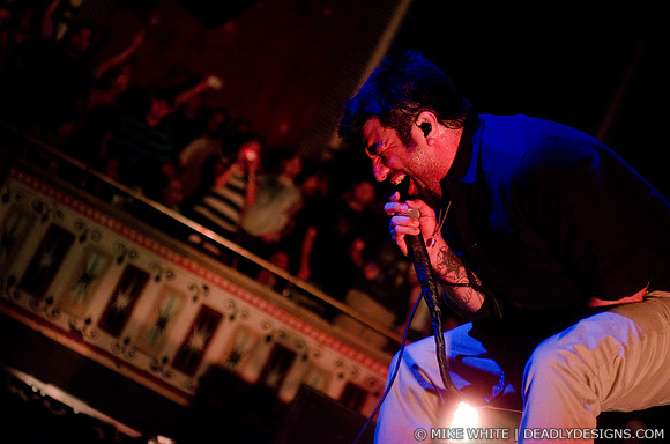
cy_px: 222
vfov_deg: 13.0
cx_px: 335
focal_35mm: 105
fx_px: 1950
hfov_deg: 19.5
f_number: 2.8
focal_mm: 70
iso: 1600
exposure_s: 1/400
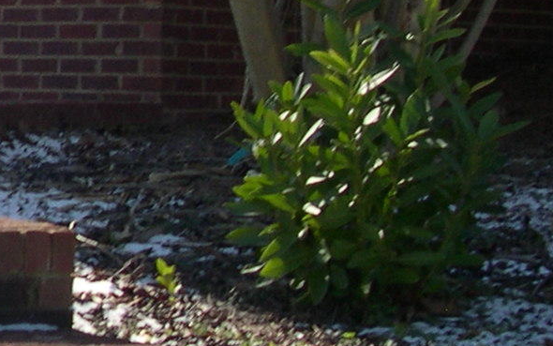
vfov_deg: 8.4
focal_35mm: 155
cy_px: 8
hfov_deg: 12.6
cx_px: -369
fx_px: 2336
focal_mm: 8
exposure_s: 1/91.6
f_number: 7.6
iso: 100
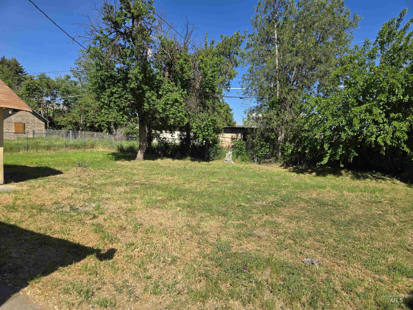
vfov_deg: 58.9
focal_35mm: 23
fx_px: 274
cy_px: 155
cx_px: 206
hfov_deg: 73.9
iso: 25
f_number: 1.8
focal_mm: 5.4
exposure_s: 1/1794
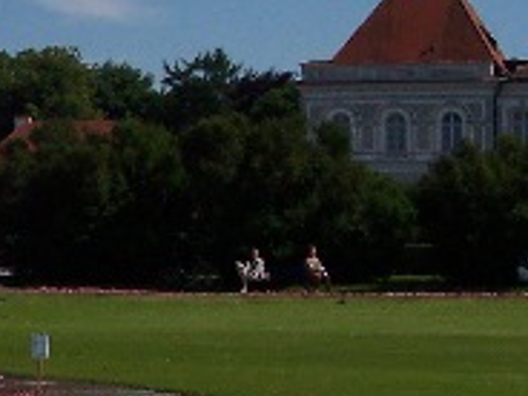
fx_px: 2517
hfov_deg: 11.8
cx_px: -86
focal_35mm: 165
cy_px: 143
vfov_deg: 9.0
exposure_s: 1/1000
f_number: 4.8
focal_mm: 8
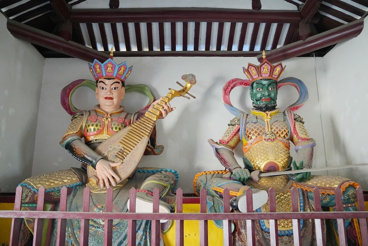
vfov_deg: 46.4
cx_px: 184
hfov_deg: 65.5
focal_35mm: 28
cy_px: 123
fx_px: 286
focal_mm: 28
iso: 3200
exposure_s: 1/160
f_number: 2.8
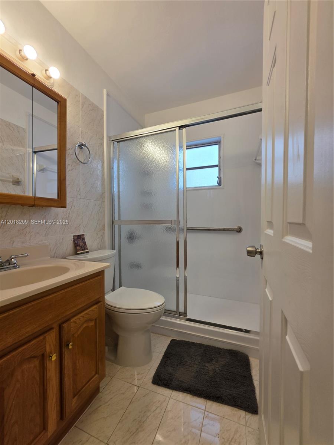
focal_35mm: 13
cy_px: 222
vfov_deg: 106.2
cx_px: 167
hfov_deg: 89.9
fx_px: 167
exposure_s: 1/120
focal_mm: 2.2
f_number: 1.9
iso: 25
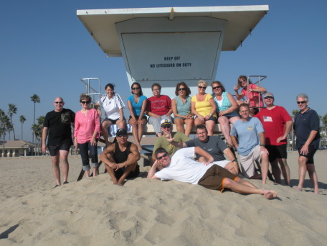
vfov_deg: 32.9
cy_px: 123
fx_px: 416
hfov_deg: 42.9
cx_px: 164
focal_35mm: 44
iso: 64
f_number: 4
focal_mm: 7.7
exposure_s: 1/1022
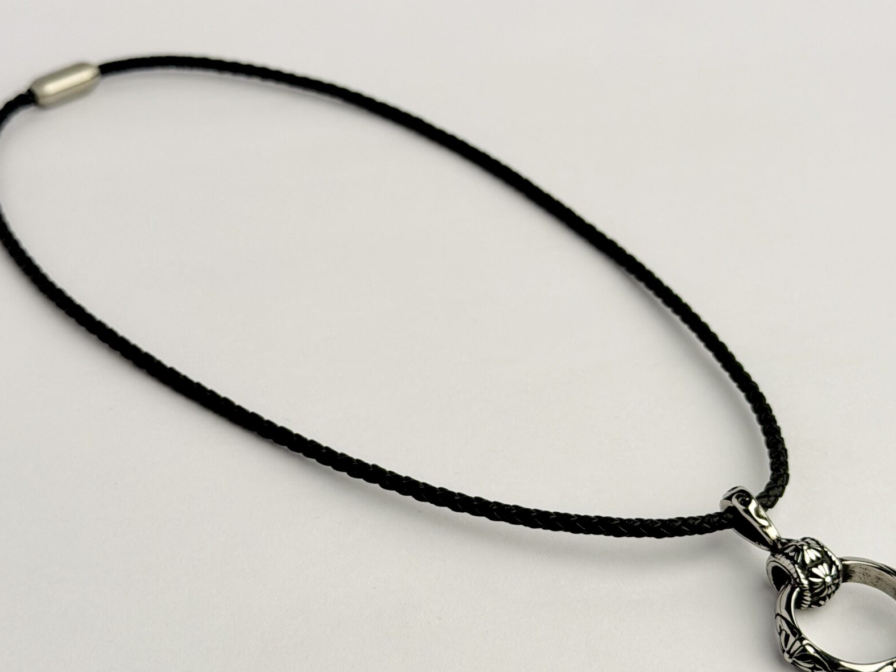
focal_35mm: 78
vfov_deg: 18.9
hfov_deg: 25.0
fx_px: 2019
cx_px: 461
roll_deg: -3.3
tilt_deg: -39.5
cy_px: 423
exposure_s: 1/641
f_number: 1.78
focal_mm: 6.76
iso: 64
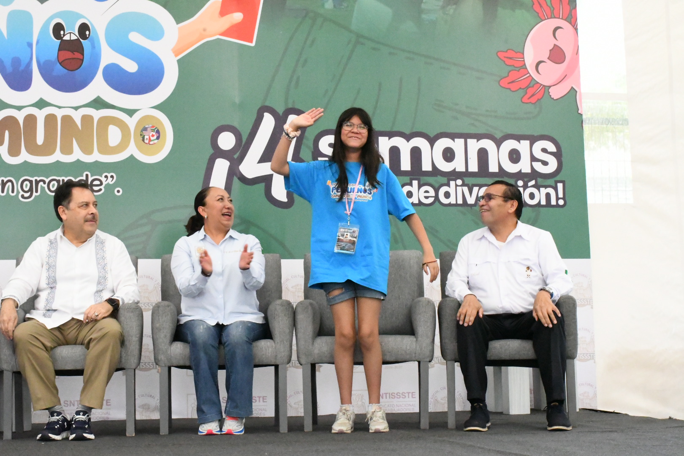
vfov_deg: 20.3
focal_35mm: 67
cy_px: 228
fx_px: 1273
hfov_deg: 30.1
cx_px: 342
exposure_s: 1/200
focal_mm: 45
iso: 20000
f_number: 18
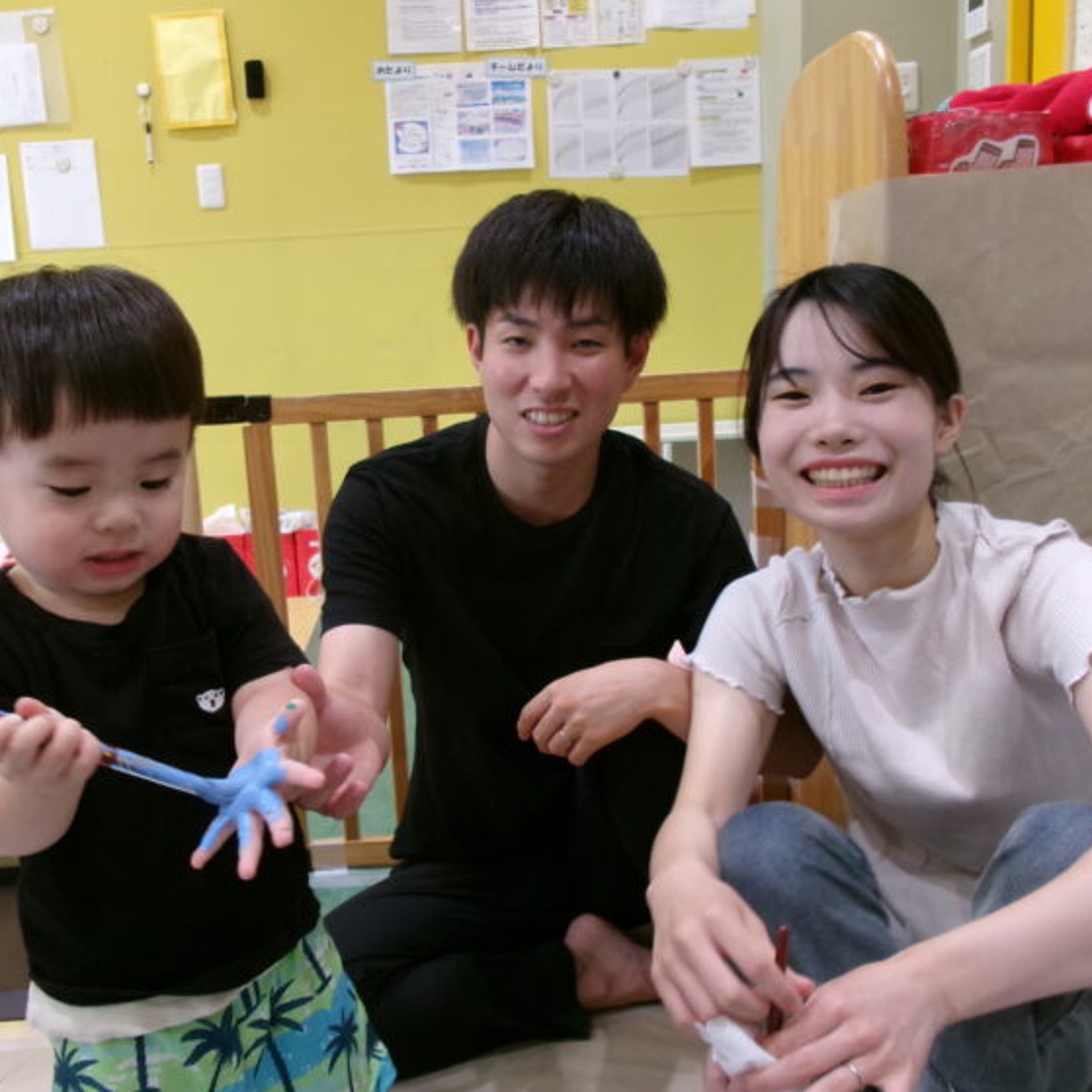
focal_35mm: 34
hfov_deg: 48.3
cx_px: 475
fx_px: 1213
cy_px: 549
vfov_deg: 48.5
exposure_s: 1/34
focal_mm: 5.1
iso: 268
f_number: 3.9
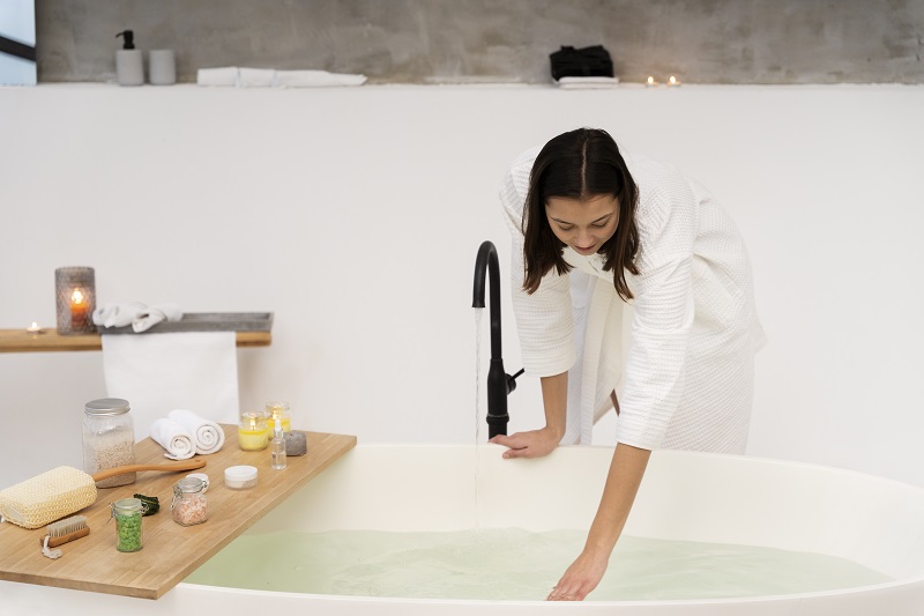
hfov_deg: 31.9
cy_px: 308
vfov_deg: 21.6
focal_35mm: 63
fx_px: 1614
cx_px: 462
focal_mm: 62.9
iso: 500
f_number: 2.8
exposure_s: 1/160
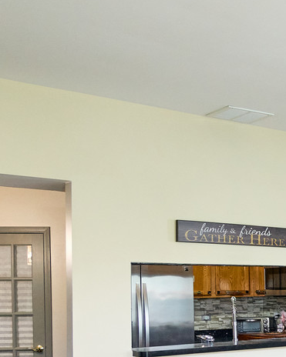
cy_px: 287
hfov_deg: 21.2
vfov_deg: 31.1
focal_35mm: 59
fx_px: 624
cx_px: 446
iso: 1000
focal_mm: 12
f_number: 3.5
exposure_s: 1/50
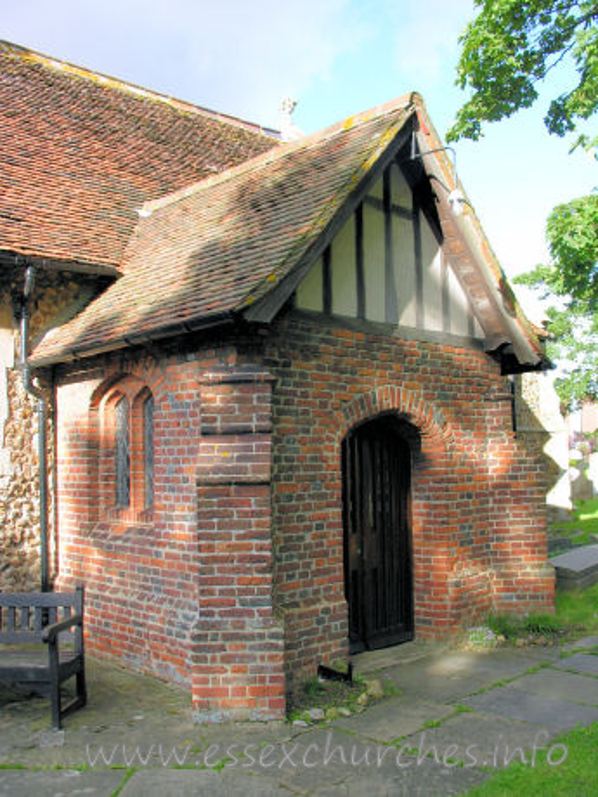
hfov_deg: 40.7
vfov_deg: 52.6
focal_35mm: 35
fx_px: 806
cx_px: 299
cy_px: 398
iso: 50
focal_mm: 8.9
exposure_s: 1/108
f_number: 4
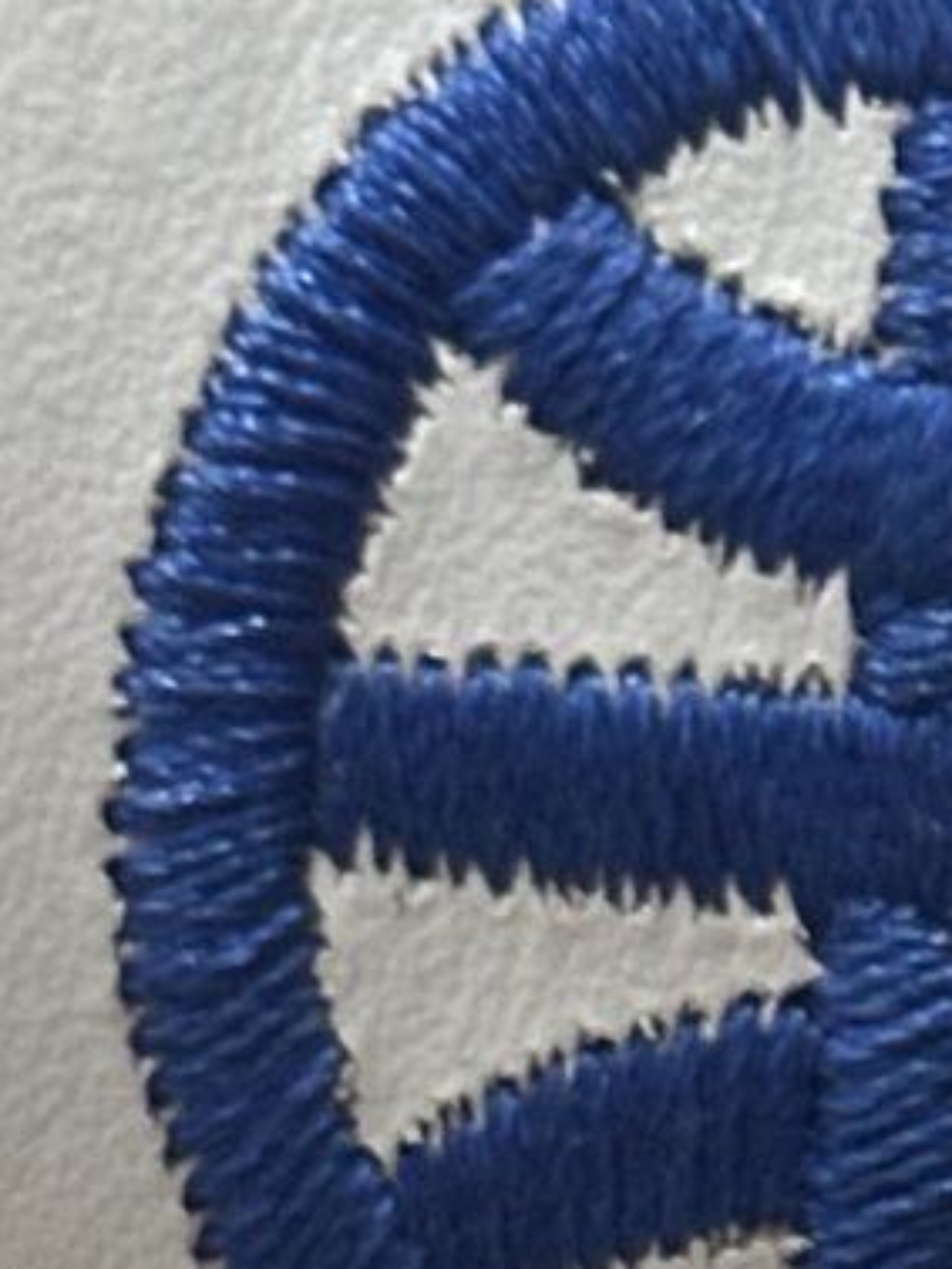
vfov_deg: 5.9
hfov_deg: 4.5
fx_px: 11947
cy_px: 2774
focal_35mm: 326
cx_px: 1177
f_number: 1.78
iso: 200
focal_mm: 6.86
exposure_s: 1/50
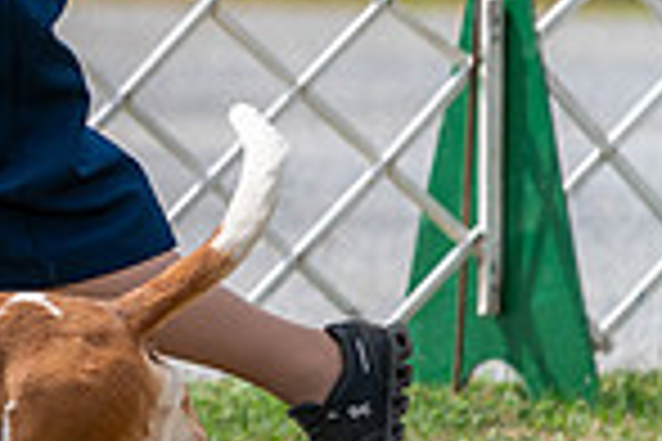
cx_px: -356
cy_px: -25
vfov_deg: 1.8
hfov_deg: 2.7
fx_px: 14066
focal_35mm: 765
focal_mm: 194
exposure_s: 1/1600
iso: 125
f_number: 4
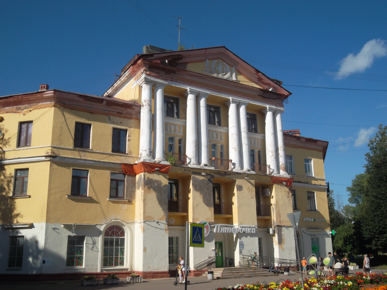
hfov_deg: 50.1
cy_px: 145
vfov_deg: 38.7
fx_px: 414
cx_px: 194
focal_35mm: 37
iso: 80
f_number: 10.1
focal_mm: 6.6
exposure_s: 1/210
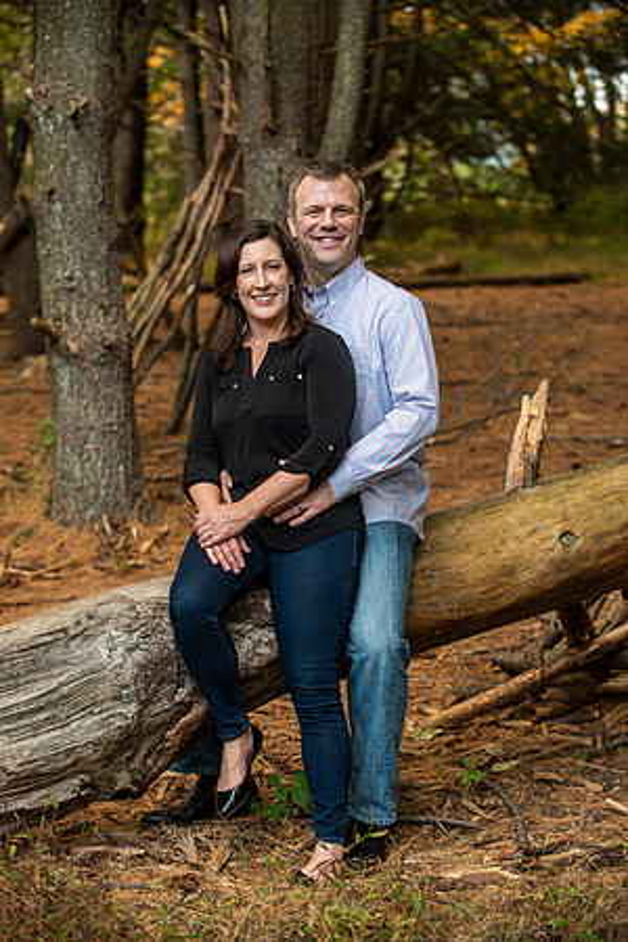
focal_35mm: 90
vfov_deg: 22.6
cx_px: 314
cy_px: 471
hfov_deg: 15.2
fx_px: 2355
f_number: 4
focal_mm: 90
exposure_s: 1/100
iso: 250
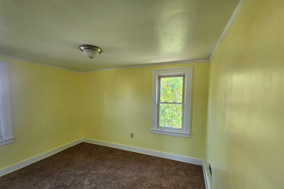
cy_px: 109
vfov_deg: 80.6
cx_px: 139
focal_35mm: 14
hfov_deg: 104.2
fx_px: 110
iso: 100
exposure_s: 1/60
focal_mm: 2.2
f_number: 2.2
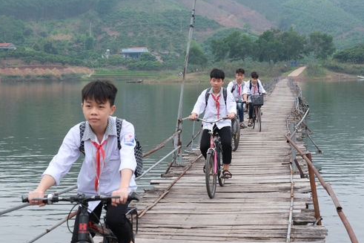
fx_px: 667
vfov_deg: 20.6
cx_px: 194
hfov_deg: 30.5
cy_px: 117
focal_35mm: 66
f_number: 5.6
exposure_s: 1/250
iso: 250
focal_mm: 40.1
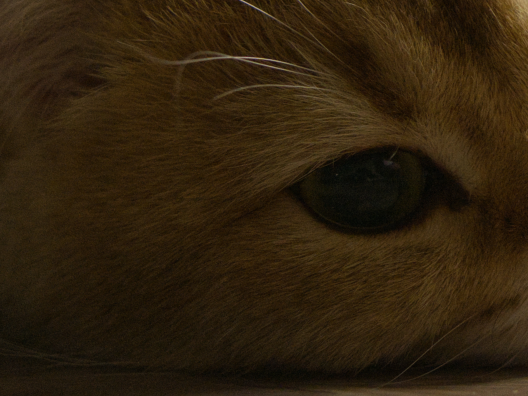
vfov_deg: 8.3
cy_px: -54
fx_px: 2715
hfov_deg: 10.8
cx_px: 759
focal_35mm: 178
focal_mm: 46
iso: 6400
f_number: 4
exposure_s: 1/50
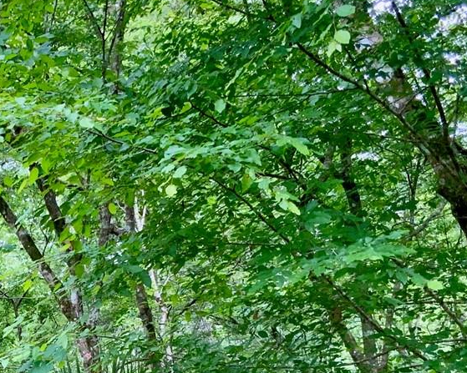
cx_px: 75
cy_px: 341
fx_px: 1119
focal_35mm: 81
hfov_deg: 23.1
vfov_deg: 18.6
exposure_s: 1/88
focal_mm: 3
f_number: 1.8
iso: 64
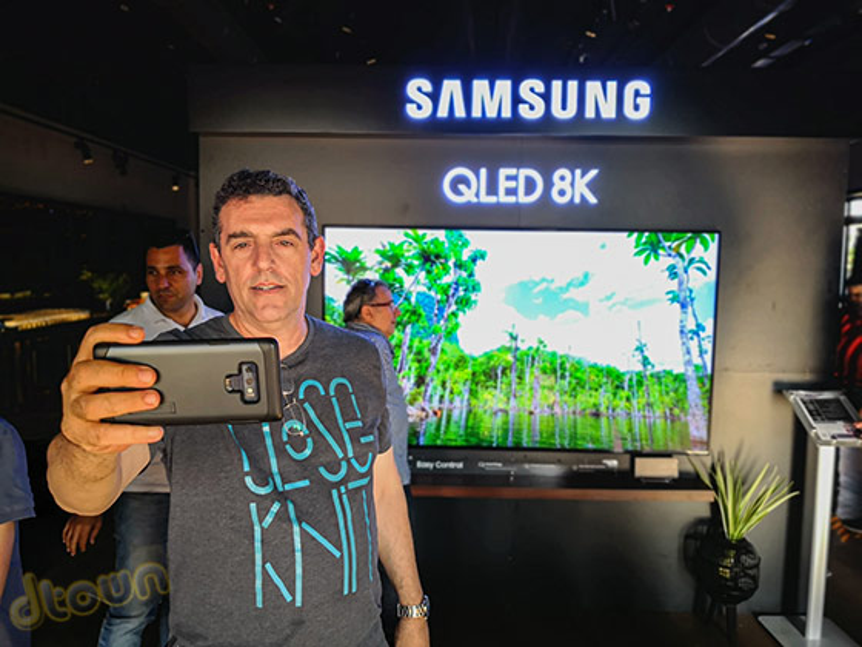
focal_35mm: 27
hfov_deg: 65.3
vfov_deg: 51.4
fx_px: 672
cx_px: 431
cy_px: 324
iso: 100
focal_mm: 3.95
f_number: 1.6
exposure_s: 1/50
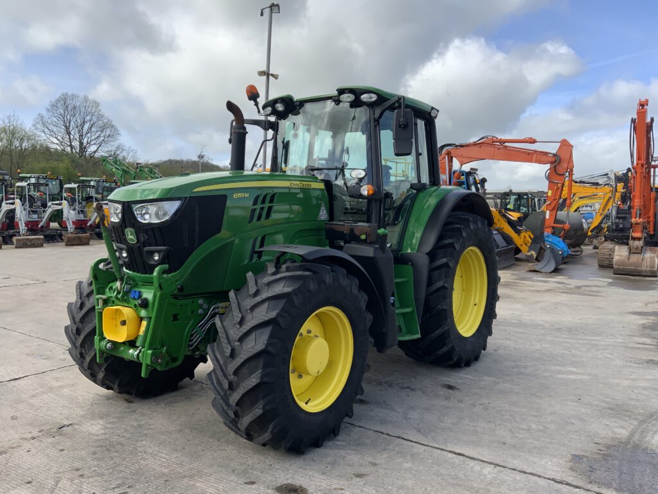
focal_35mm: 29
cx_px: 329
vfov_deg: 48.2
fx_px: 551
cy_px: 247
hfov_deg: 61.7
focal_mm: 3
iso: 16
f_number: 1.8
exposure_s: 1/1311
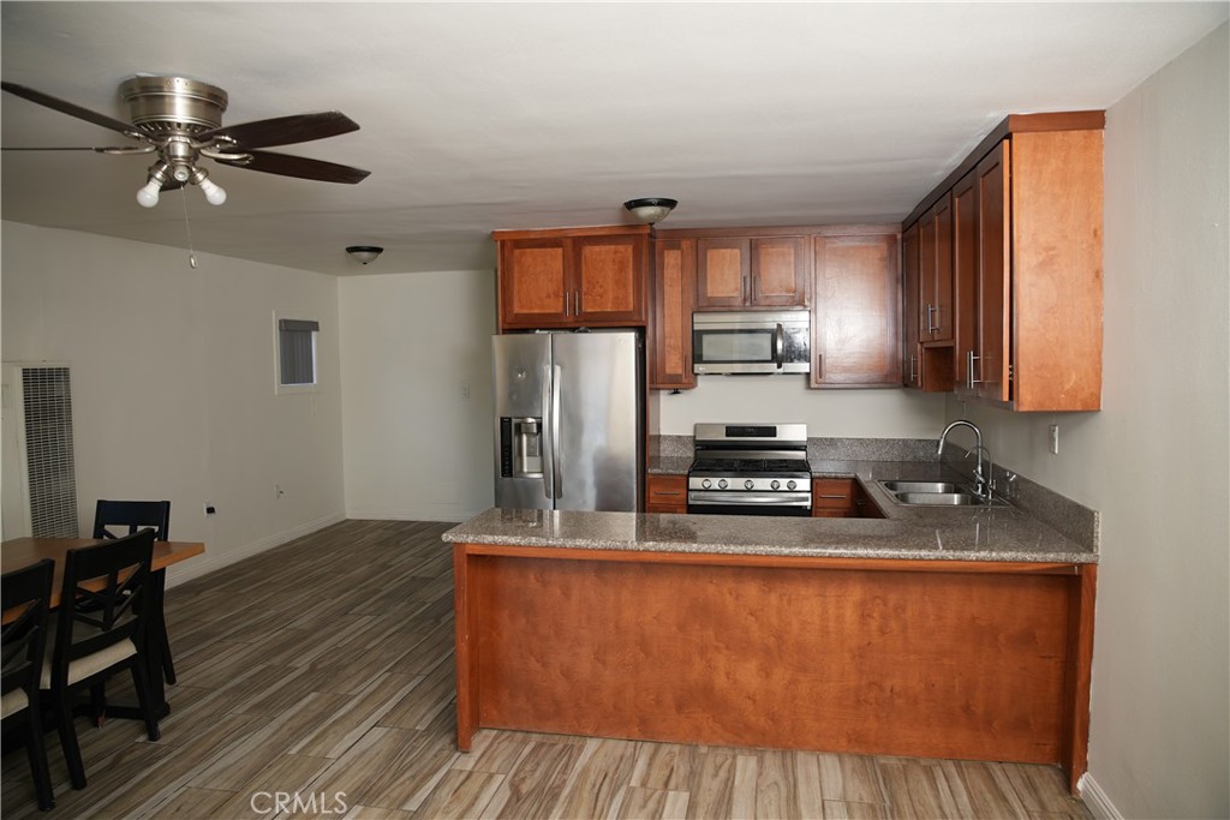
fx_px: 820
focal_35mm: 24
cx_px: 615
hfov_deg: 73.7
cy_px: 410
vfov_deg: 53.1
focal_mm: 24
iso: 250
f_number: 3.5
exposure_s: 1/60
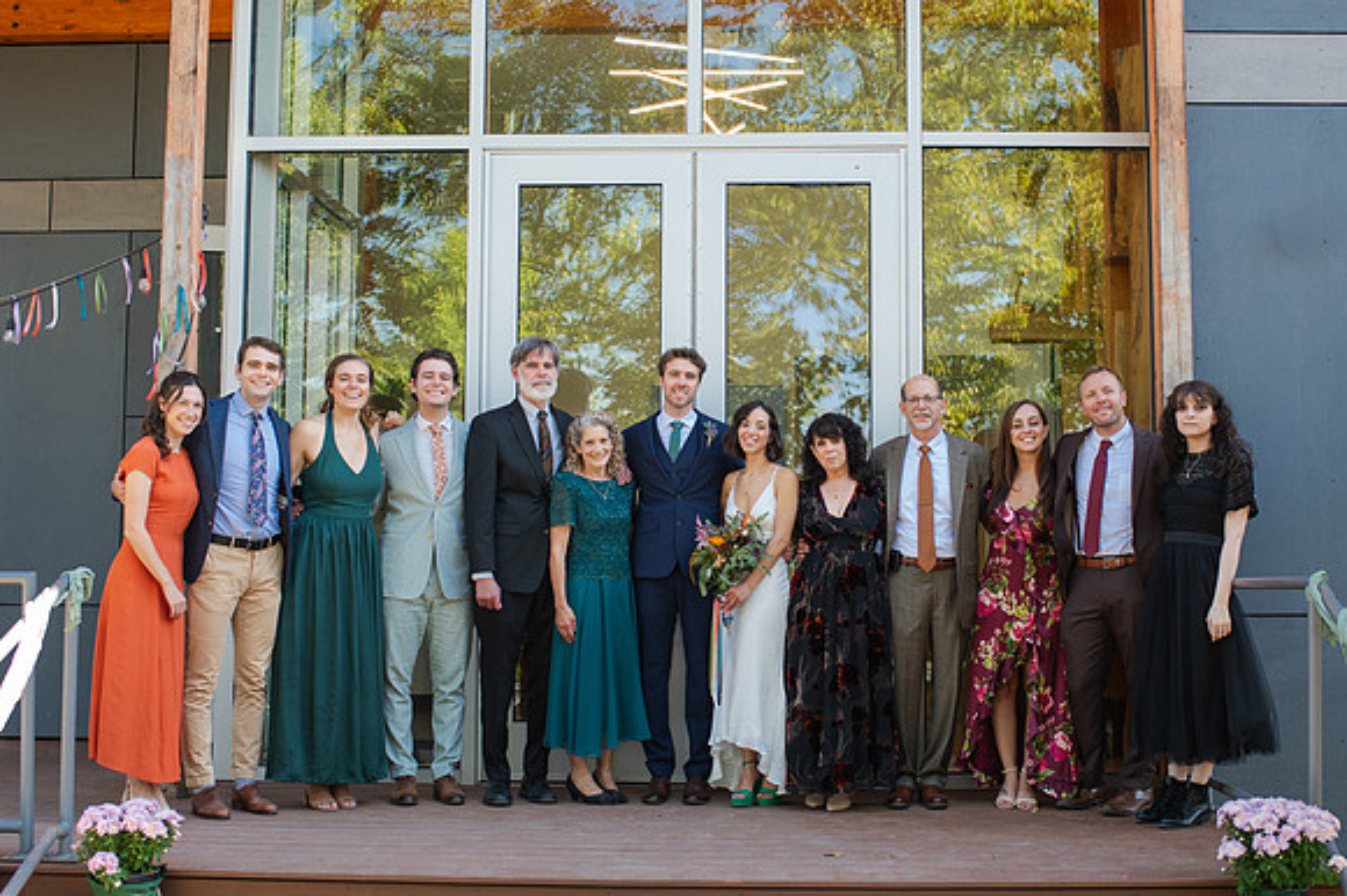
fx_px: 1763
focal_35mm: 47
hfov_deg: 41.8
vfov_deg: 28.5
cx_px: 737
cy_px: 439
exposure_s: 1/400
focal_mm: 35
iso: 400
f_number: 3.2
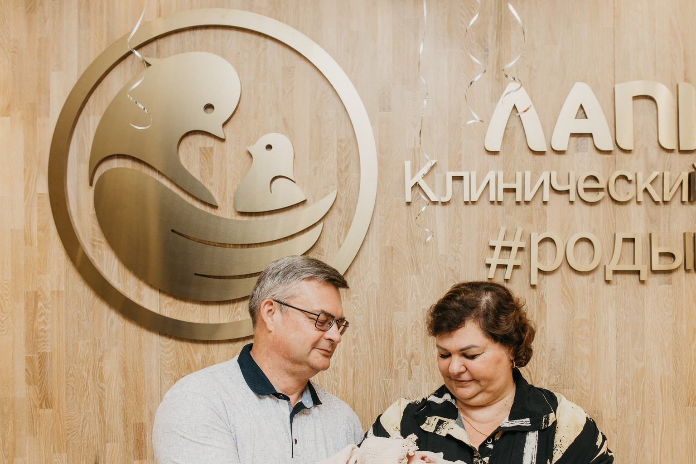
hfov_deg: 43.4
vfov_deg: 29.4
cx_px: 415
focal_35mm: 45
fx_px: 870
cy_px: 346
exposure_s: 1/160
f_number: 4
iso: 200
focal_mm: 27
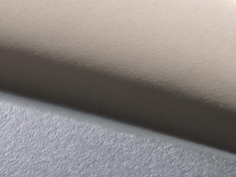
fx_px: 921
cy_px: 389
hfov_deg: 12.1
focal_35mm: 135
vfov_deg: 9.9
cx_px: -307
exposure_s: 1/20
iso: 1250
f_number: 1.7
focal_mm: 6.3
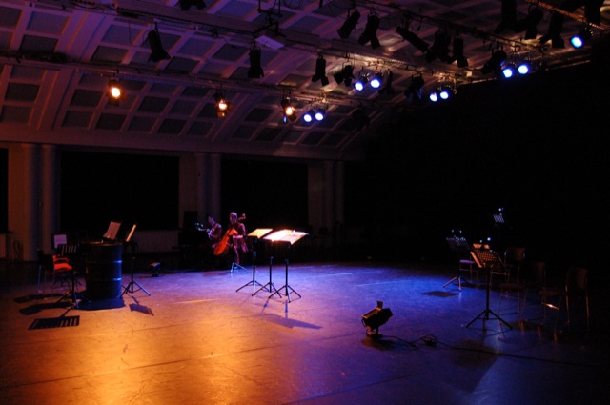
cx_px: 305
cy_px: 202
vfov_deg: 38.3
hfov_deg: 55.2
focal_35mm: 34
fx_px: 584
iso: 1600
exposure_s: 1/8
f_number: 3.8
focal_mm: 23
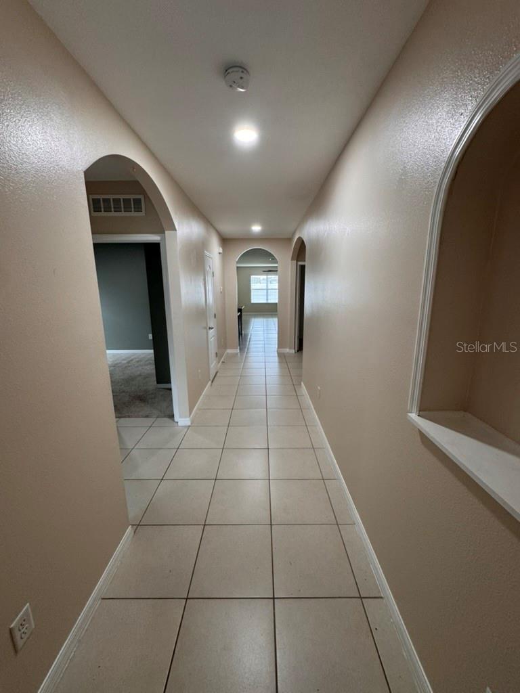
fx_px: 280
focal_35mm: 14
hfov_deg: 85.7
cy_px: 346
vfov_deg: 102.1
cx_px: 260
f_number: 2.2
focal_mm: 2.22
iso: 160
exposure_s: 1/60
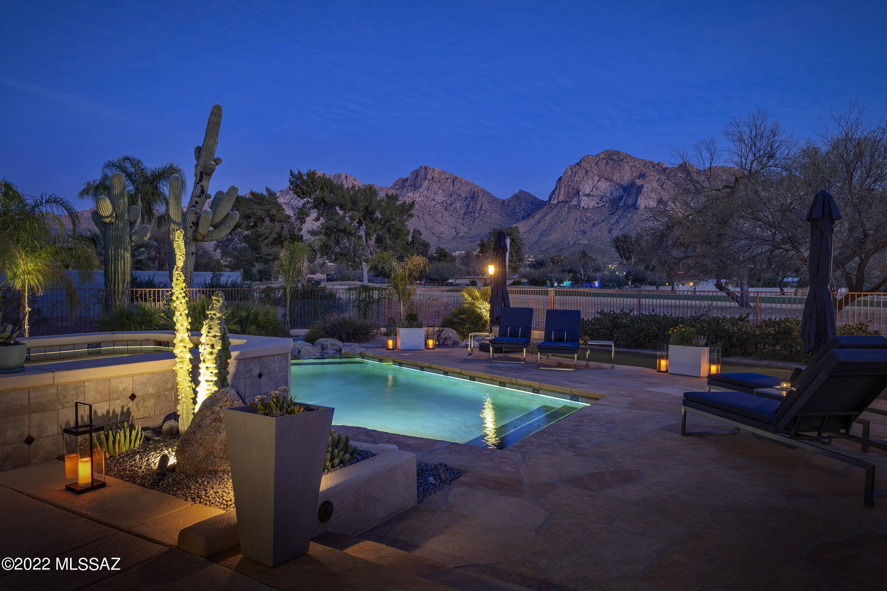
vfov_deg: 53.1
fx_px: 591
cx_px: 444
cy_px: 296
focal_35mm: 24
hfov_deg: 73.8
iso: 100
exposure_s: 6
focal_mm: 24
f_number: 7.1
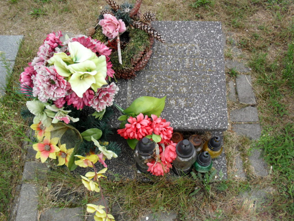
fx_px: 297
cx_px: 147
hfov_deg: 52.6
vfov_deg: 40.7
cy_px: 110
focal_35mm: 35
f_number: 3.2
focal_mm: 6.3
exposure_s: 1/250
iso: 100
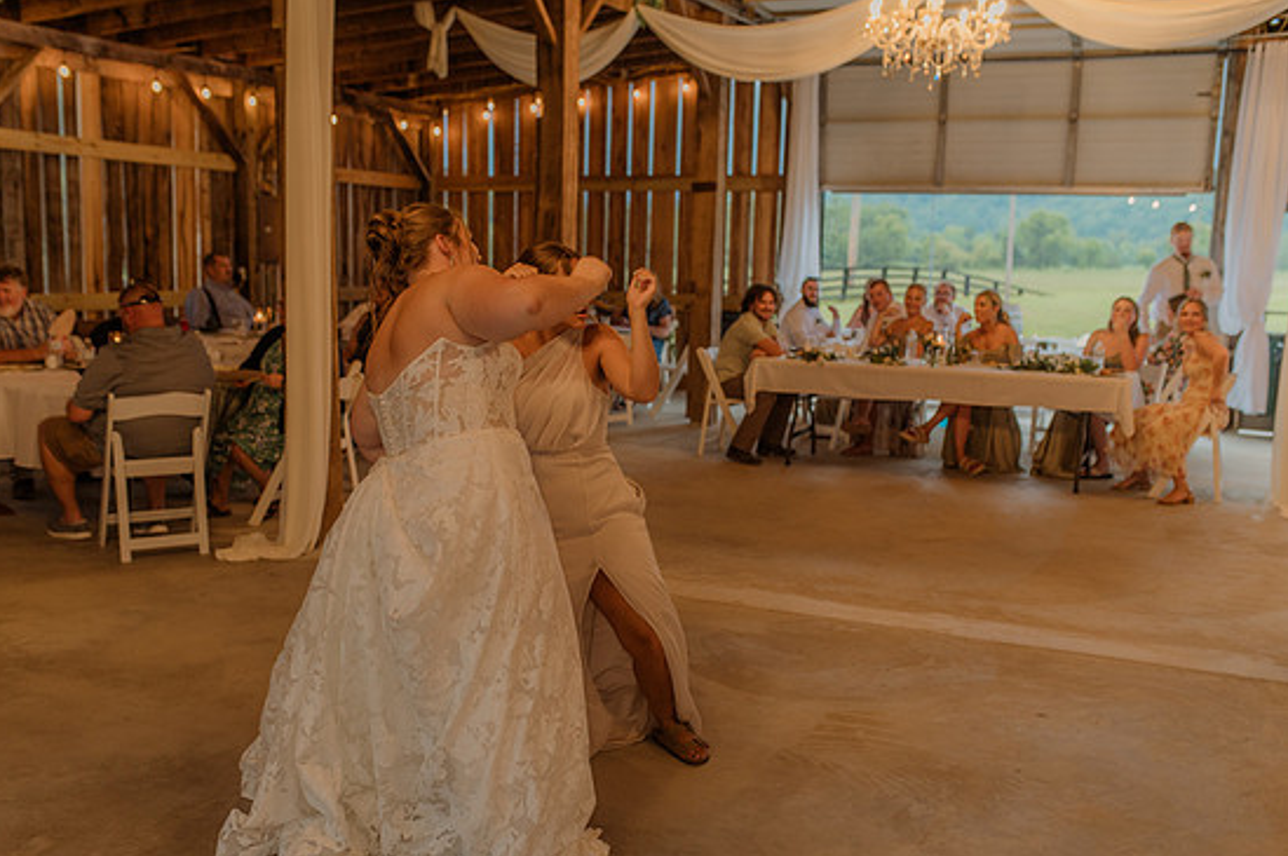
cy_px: 446
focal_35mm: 37
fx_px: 1323
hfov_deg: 51.9
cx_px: 612
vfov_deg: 35.9
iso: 640
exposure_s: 1/200
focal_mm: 35
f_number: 2.5
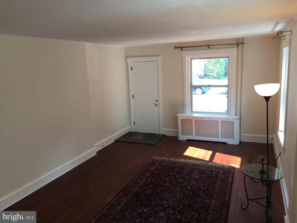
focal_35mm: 29
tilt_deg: -10.2
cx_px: 148
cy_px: 112
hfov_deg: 61.7
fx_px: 249
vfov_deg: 48.2
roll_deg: +1.2
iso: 40
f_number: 2.2
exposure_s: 1/40
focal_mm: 4.15
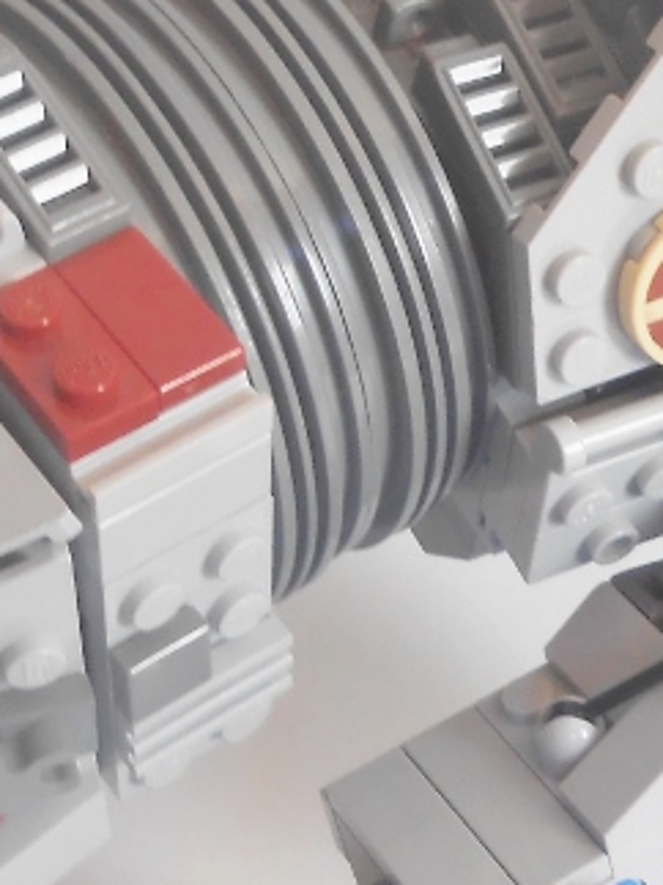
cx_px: 581
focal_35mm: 103
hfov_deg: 14.2
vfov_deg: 19.0
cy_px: 279
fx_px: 2632
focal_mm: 4.6
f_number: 3.5
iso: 80
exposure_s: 1/30
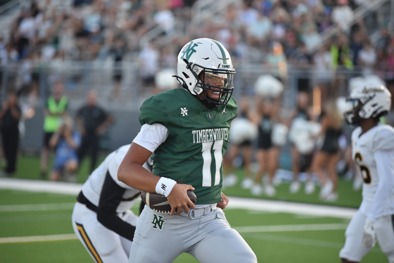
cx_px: 197
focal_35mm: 190
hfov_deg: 10.8
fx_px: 2080
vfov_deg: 7.2
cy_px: 132
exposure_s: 1/4000
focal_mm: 190
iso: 2500
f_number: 2.8
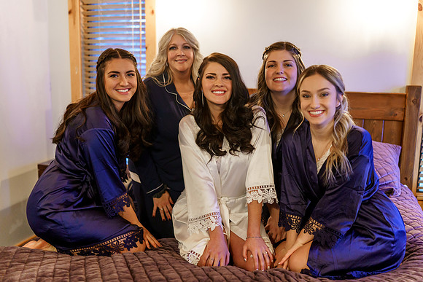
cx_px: 211
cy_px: 136
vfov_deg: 36.2
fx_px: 431
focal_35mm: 37
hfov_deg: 52.2
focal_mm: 35
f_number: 1.6
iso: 1600
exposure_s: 1/250
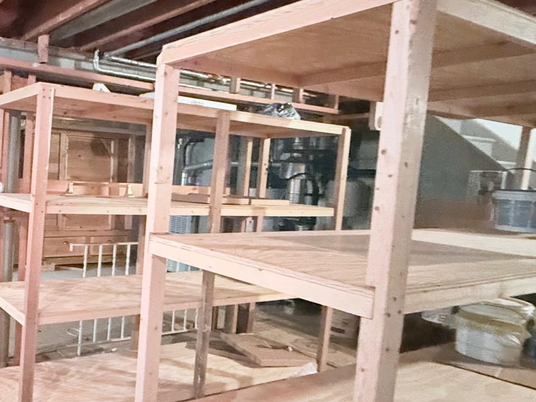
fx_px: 449
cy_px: 204
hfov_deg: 51.4
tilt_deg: -3.6
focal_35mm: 29
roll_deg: -3.4
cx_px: 18
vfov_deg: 48.2
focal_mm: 2.22
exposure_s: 1/40
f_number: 2.2
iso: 1600
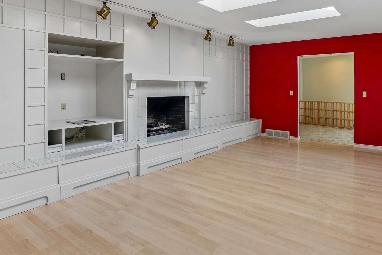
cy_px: 88
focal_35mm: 24
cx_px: 214
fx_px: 255
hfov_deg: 73.5
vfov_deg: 52.2
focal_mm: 17
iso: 400
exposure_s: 1/60
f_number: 8
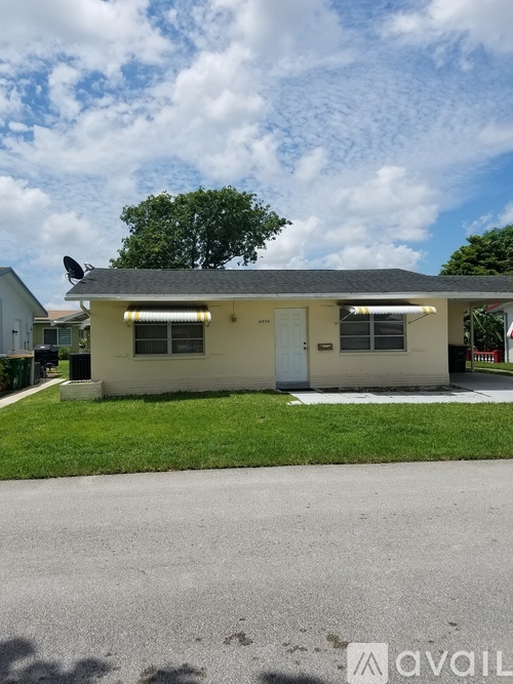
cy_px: 342
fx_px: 514
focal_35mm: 26
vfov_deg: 67.3
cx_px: 256
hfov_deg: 53.0
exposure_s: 1/5184
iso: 50
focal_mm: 4.2
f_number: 1.7
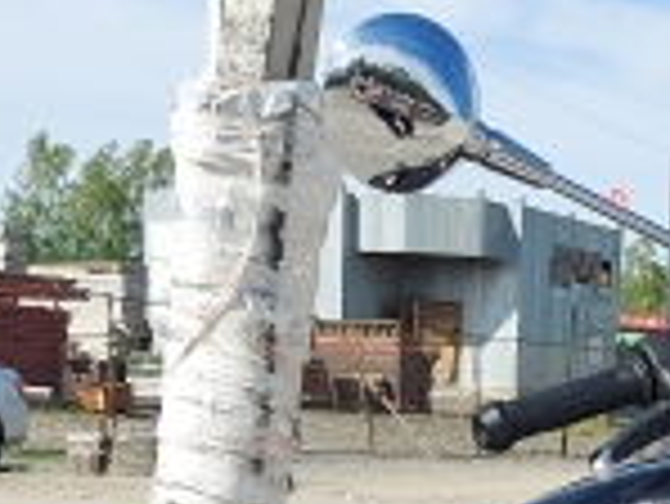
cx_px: 531
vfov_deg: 14.3
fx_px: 1801
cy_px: 864
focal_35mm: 93
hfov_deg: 20.8
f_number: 1.8
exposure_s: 1/1430
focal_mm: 5.23
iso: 40
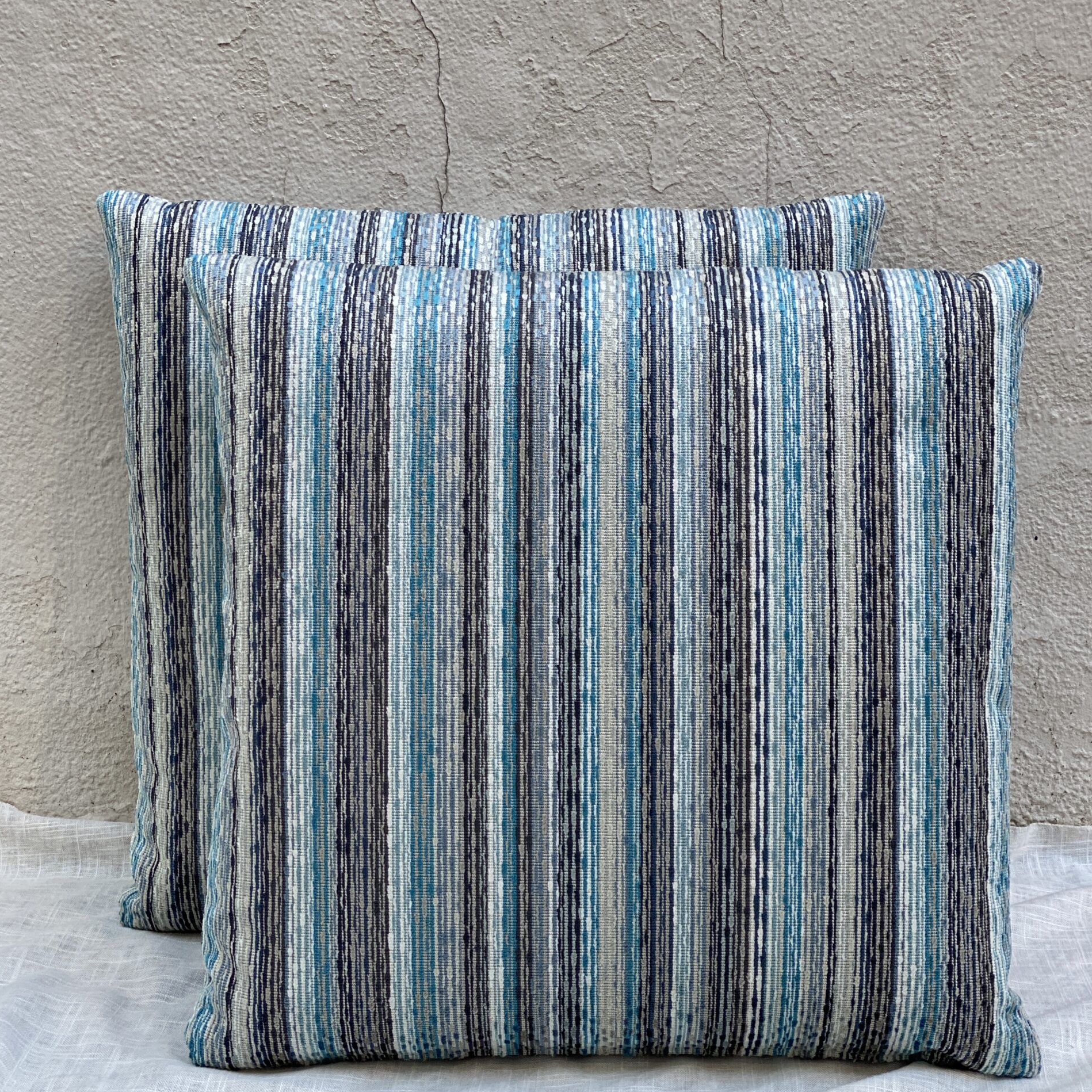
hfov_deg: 27.7
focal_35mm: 62
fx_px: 2213
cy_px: 699
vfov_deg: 27.6
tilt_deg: -17.9
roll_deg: +0.5
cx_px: 541
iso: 50
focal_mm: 6
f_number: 2
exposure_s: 1/122
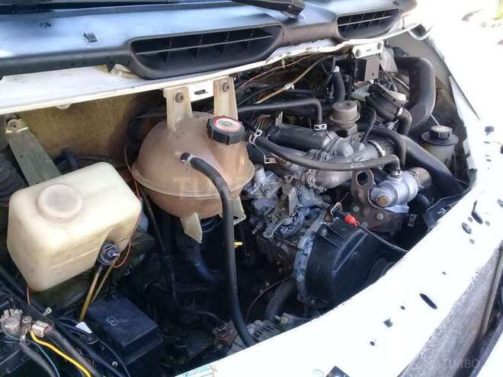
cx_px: 252
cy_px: 188
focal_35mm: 31
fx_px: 450
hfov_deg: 58.4
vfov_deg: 45.4
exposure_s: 1/50
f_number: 2.2
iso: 64
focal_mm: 3.3
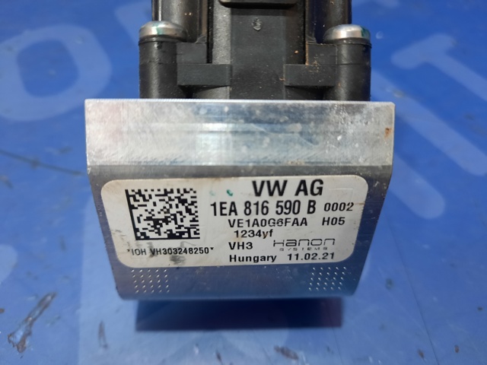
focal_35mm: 25
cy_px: 182
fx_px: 352
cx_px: 244
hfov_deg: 69.4
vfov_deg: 54.9
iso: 320
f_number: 2
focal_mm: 4.6
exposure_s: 1/33
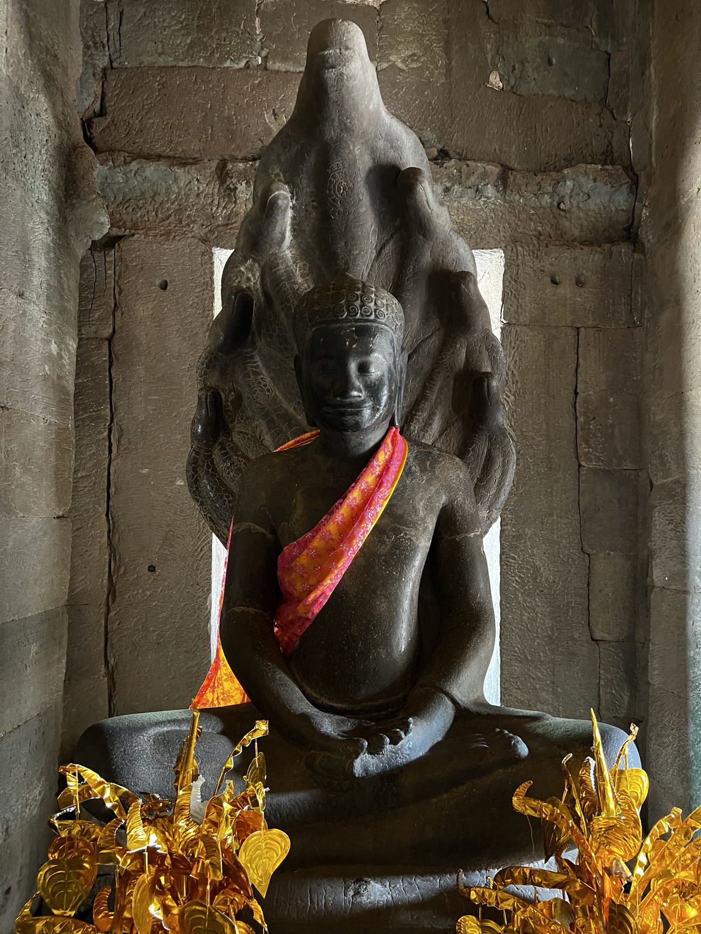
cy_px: 467
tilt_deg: +3.1
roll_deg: -0.1
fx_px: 702
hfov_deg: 53.1
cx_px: 350
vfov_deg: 67.3
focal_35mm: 26
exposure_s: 1/38
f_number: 1.5
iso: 640
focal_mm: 5.7
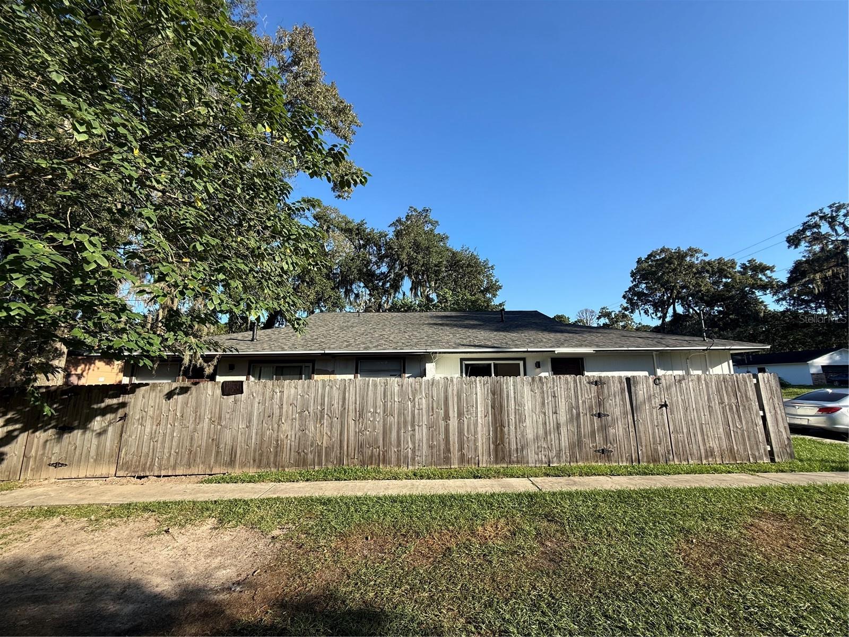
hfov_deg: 102.1
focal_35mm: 14
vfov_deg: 85.7
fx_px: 343
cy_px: 318
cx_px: 424
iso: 50
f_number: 2.2
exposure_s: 1/942
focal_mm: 2.22
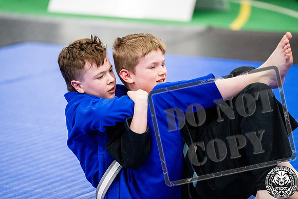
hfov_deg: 10.3
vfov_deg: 6.9
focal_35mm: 200
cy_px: 100
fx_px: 1656
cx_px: 149
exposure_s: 1/640
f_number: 2.8
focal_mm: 200
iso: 6400
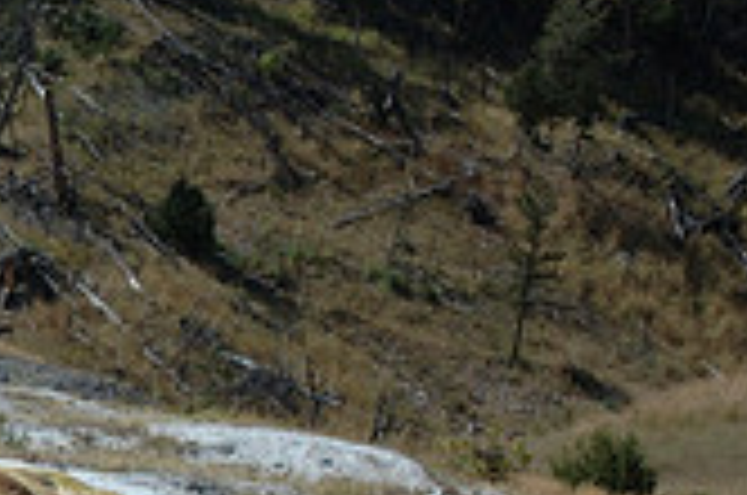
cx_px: -459
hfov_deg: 11.9
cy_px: 441
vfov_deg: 8.4
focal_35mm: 163
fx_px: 3371
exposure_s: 1/400
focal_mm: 31
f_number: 10
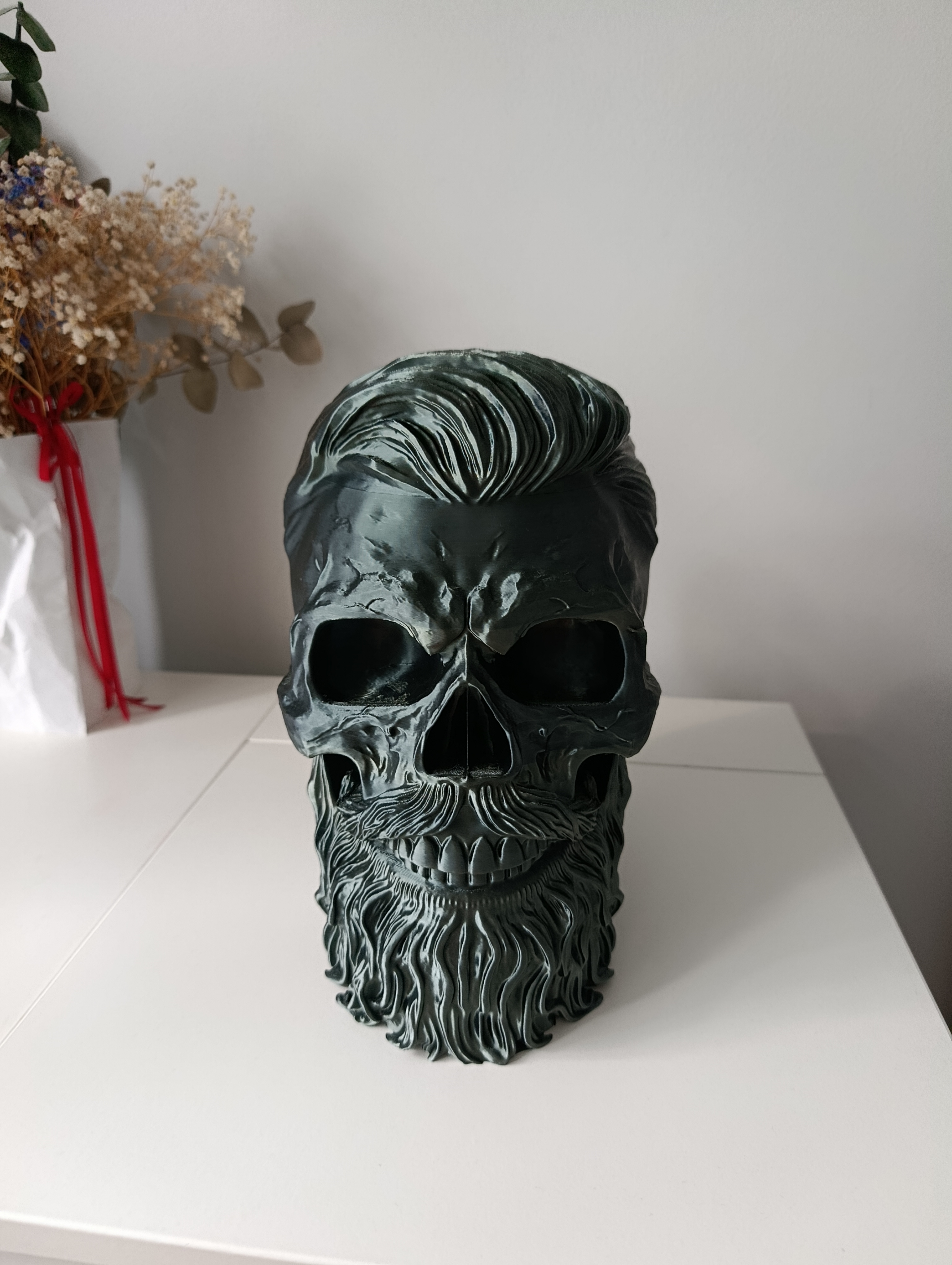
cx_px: 476
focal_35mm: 23
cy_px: 632
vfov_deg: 73.8
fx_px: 841
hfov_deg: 59.0
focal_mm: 6.11
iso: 721
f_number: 1.65
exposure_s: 1/100
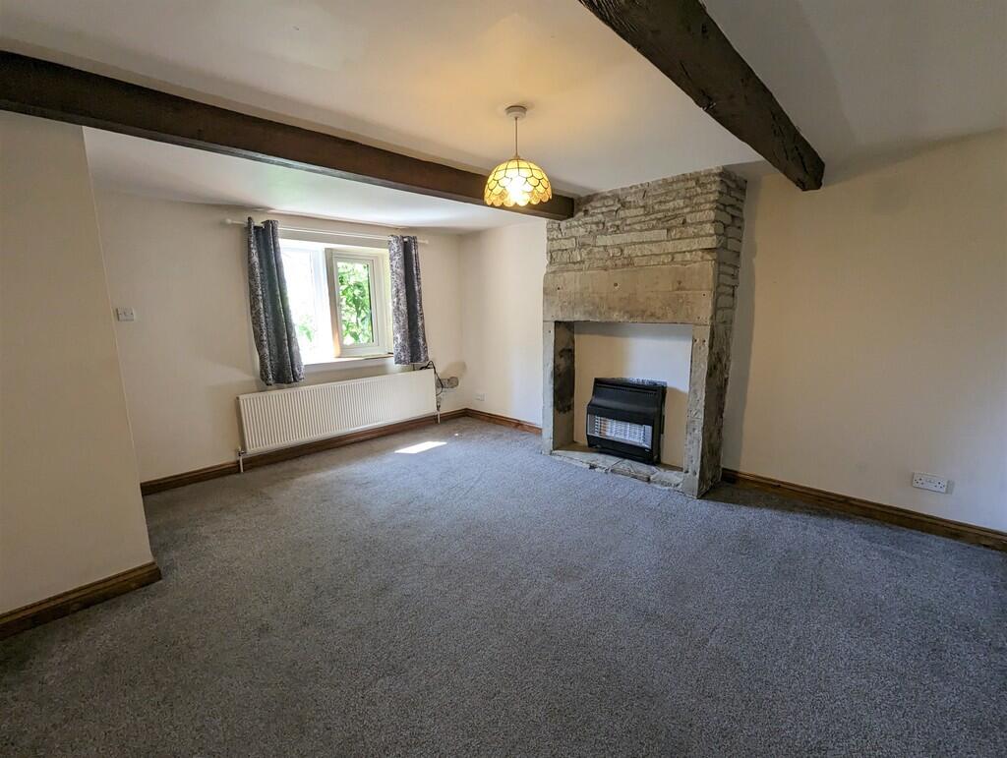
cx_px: 504
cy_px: 379
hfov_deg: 106.1
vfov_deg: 90.1
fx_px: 379
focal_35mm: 13
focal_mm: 1.95
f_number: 2.2
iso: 159
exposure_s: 1/72.5
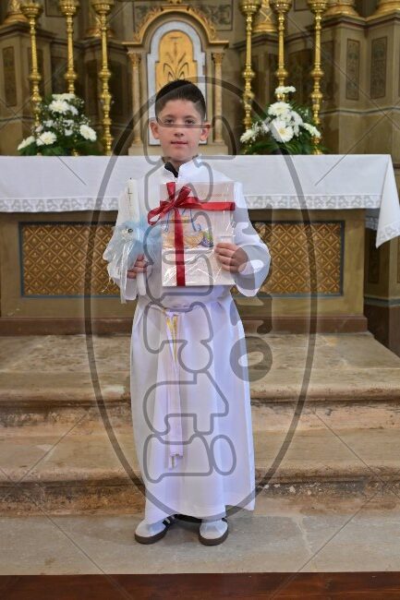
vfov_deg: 50.7
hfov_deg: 35.0
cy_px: 300
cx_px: 200
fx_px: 634
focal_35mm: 38
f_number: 5
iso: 5000
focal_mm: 38
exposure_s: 1/125
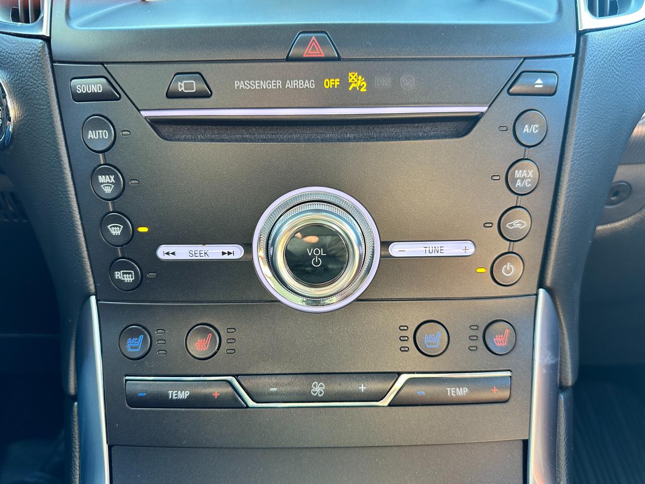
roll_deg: +0.5
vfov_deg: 56.8
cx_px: 322
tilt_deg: -22.1
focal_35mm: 24
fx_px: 447
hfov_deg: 71.6
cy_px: 242
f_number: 1.78
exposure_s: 1/110
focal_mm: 6.86
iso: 160
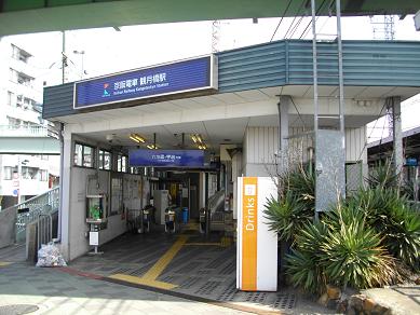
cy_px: 158
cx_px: 210
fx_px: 388
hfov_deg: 56.8
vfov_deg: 44.2
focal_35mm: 32
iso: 100
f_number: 2.9
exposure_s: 1/320
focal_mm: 5.7
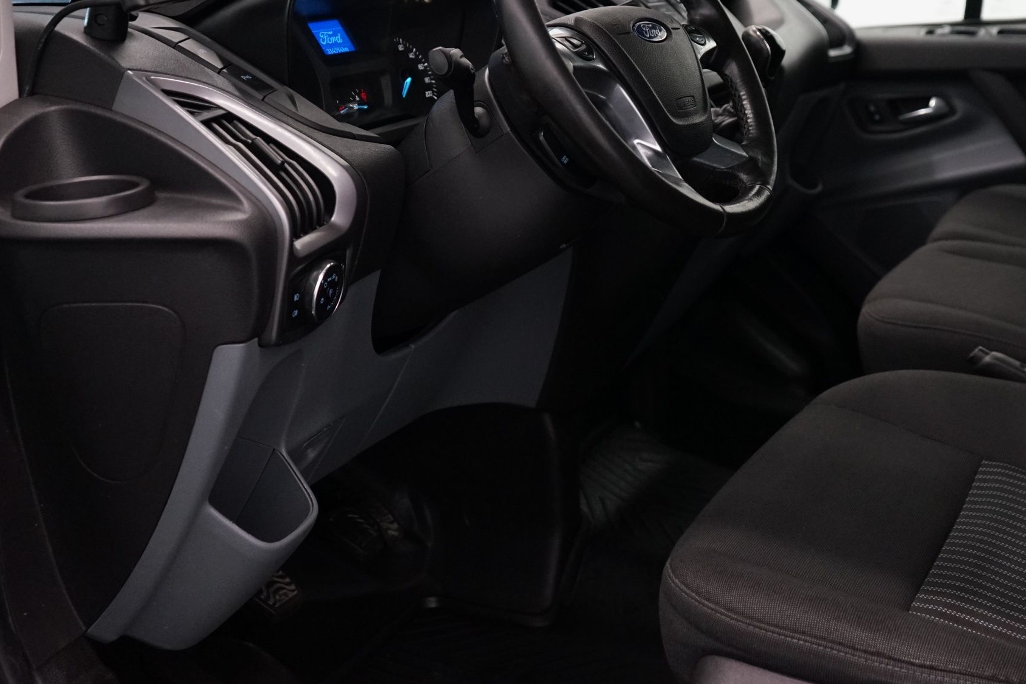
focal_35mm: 46
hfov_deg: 41.8
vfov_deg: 28.9
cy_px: 197
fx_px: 1311
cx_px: 734
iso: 2500
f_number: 3.5
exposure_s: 1/160
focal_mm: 31
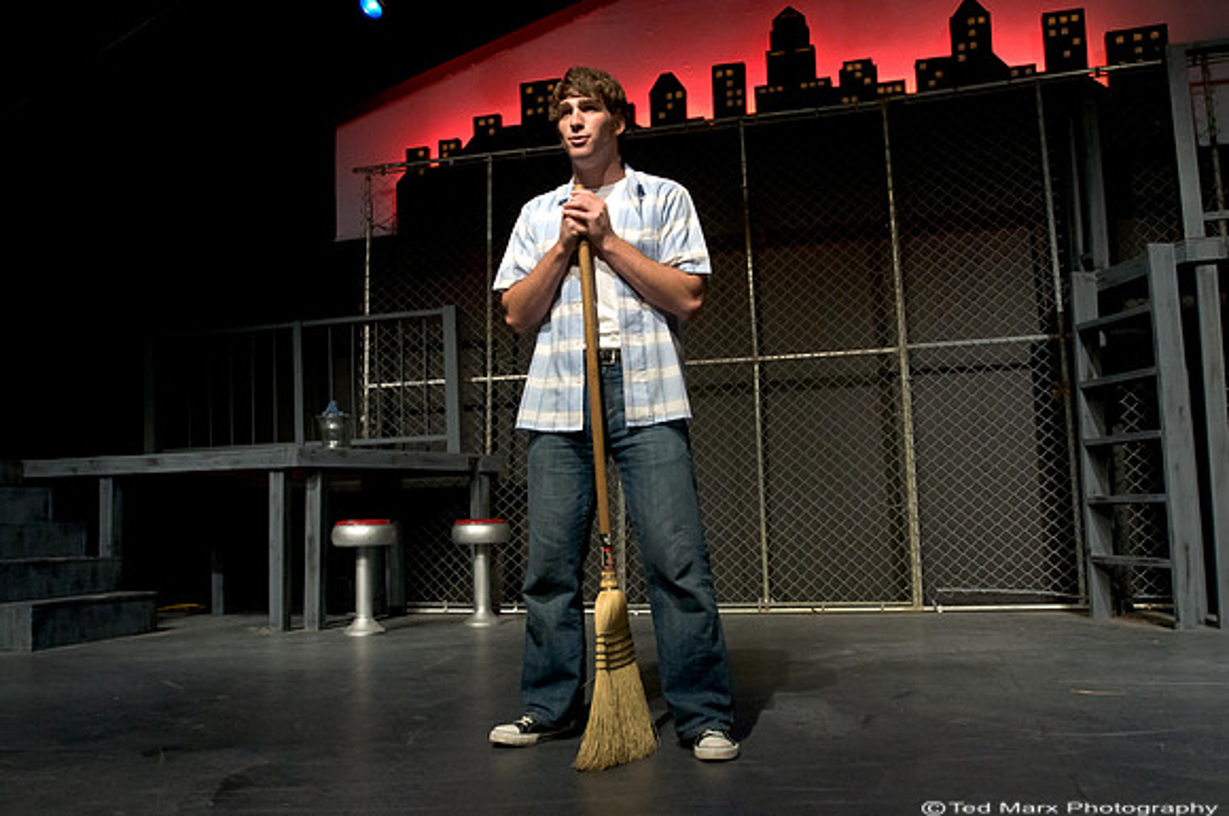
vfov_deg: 43.5
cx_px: 614
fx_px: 1023
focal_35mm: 30
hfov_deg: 62.0
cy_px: 408
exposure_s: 1/100
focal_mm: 20
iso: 3200
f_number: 3.2
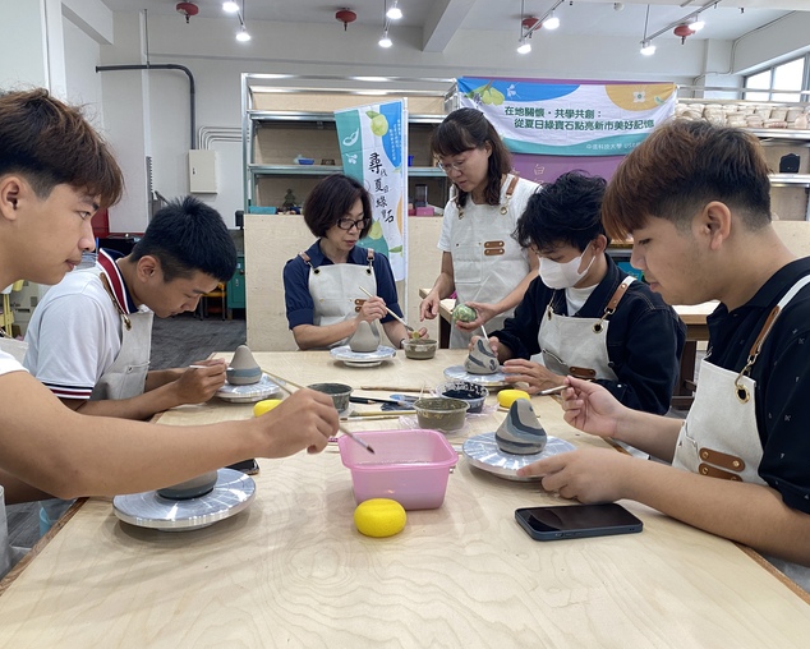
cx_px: 385
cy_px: 333
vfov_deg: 51.6
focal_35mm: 28
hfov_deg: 62.1
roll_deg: -0.9
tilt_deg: -9.5
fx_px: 672
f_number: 1.8
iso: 80
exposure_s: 1/60
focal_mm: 4.25
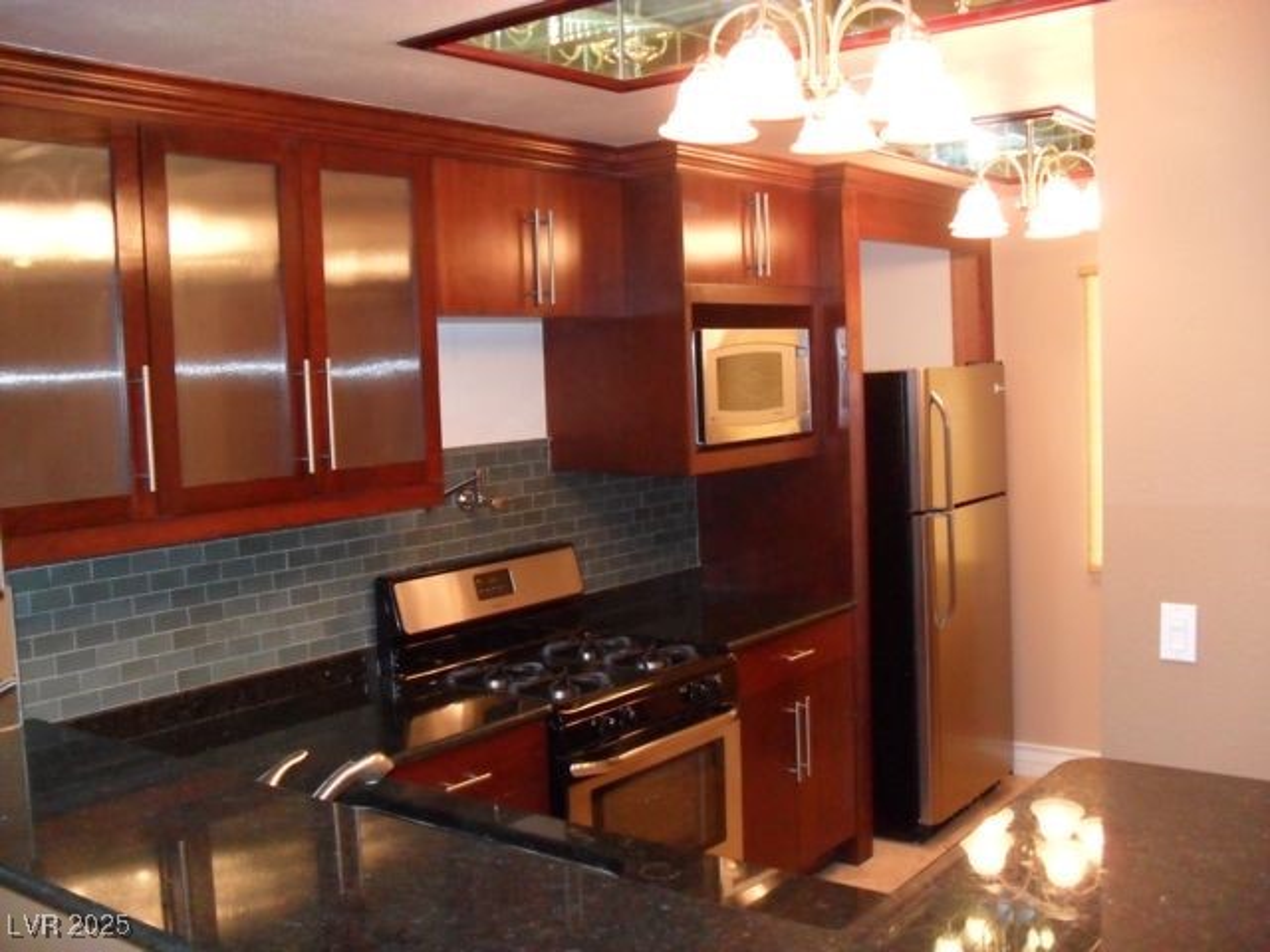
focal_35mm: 35
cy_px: 476
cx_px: 635
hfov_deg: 52.6
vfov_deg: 40.7
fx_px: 1284
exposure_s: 1/45
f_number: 3
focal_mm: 6.3
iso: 400
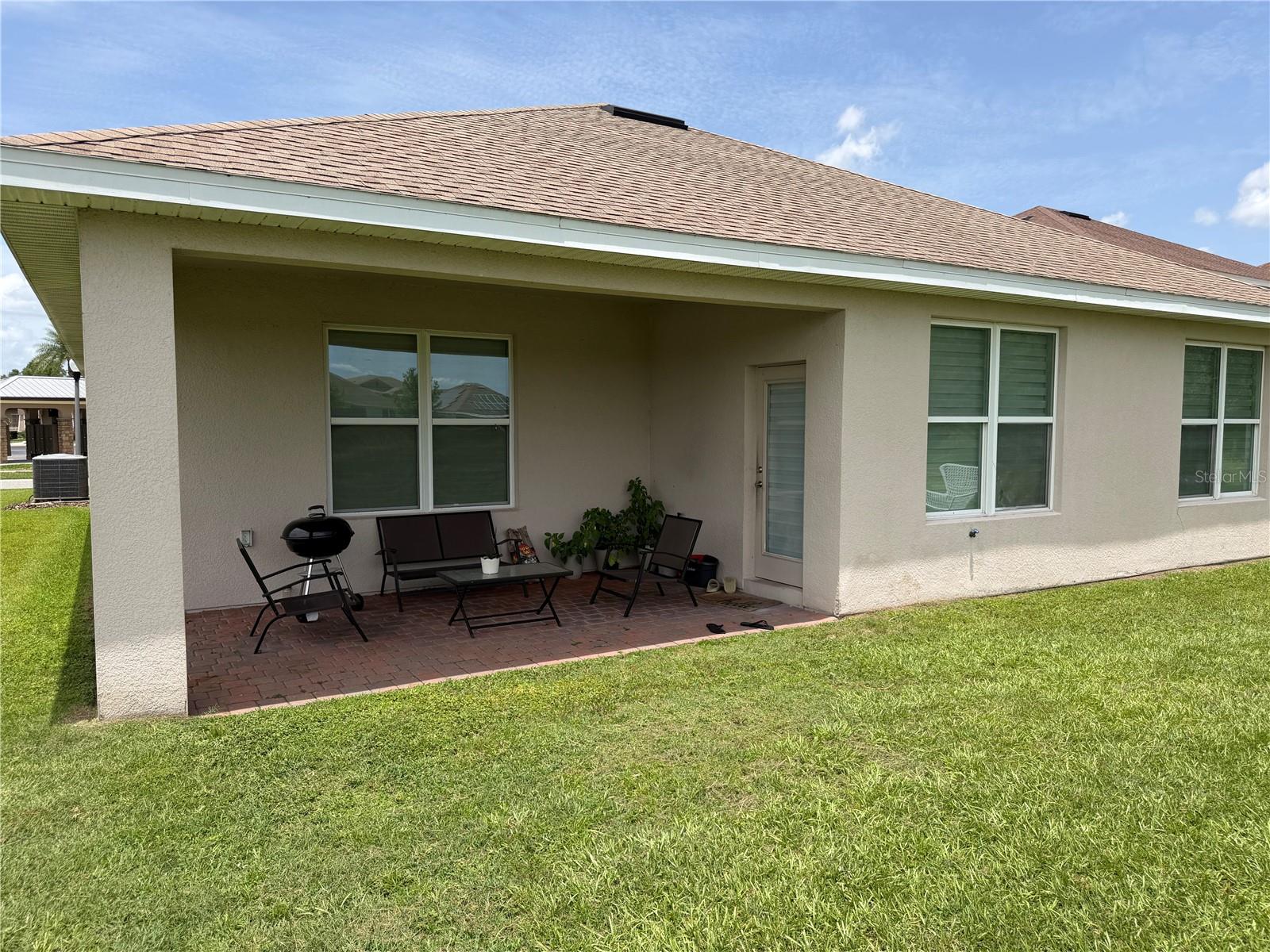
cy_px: 476
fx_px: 881
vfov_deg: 56.8
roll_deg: +1.1
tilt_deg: -3.4
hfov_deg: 71.6
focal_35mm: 24
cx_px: 635
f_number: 1.78
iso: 80
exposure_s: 1/4405
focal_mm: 6.76
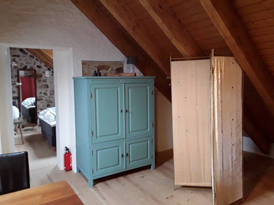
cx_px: 137
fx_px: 214
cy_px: 102
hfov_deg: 65.3
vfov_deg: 51.4
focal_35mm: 27
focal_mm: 2.91
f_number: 1.9
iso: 160
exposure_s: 1/17
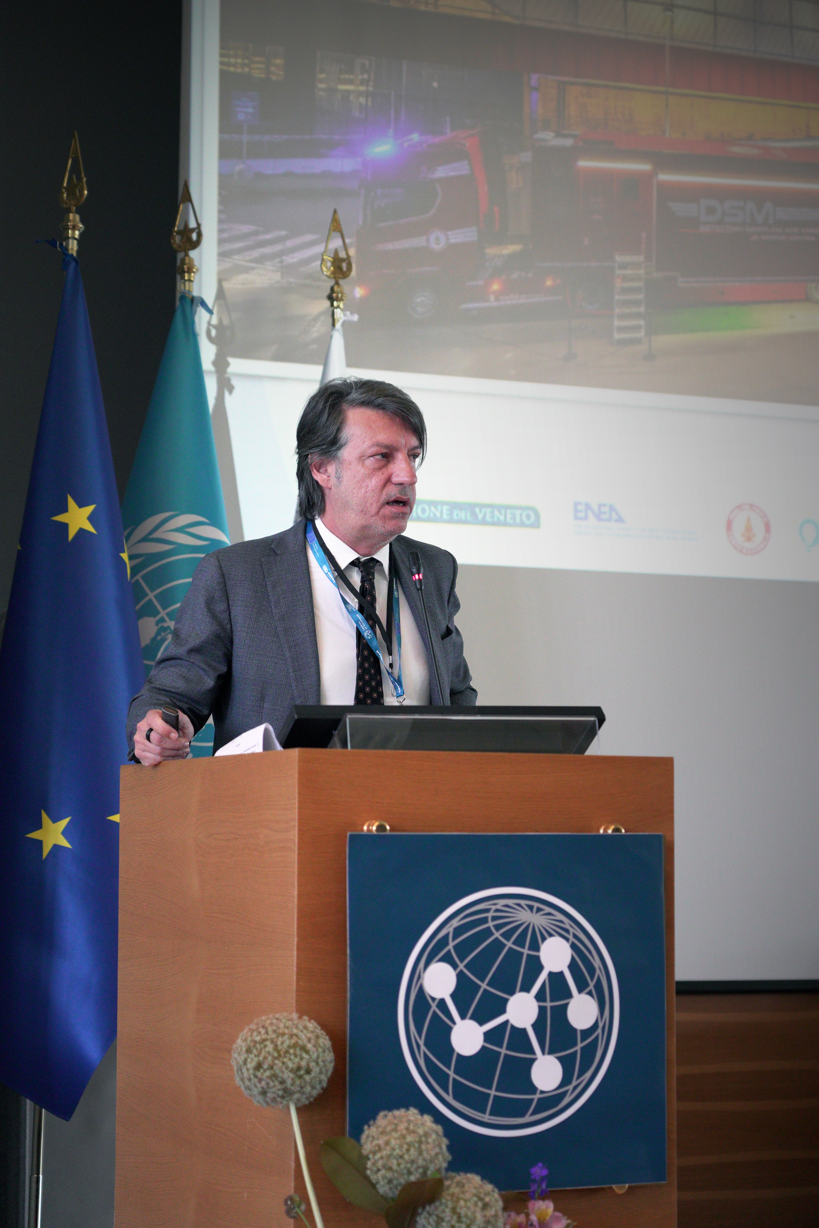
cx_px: 410
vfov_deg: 27.3
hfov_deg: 18.4
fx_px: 2525
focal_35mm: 74
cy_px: 614
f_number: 4
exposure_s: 1/500
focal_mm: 74
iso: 4000
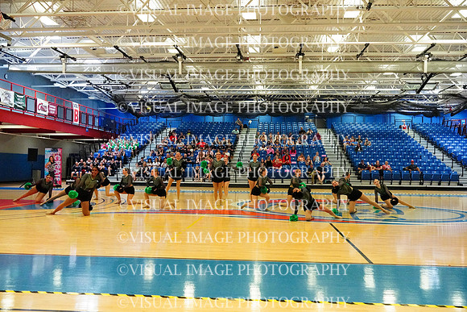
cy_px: 156
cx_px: 234
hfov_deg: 54.4
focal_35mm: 35
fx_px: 454
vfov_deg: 37.9
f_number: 4
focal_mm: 35
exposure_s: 1/1000
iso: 20000
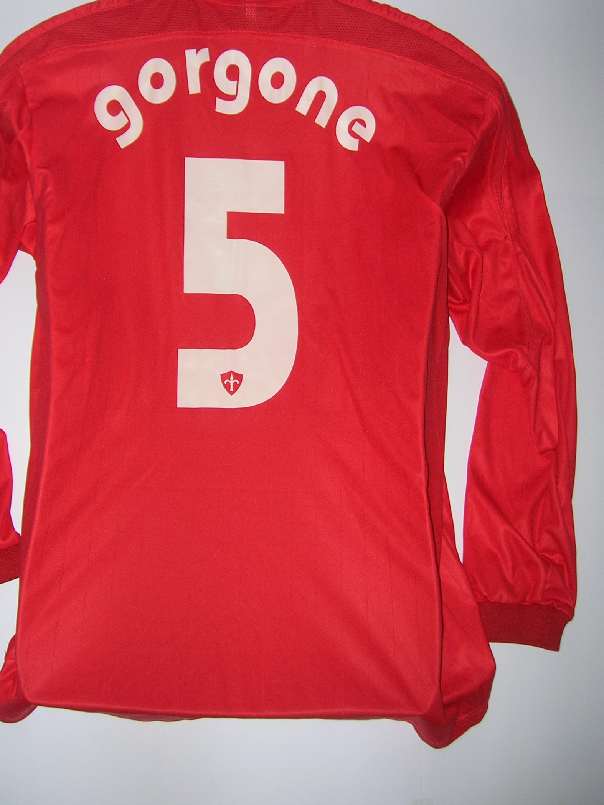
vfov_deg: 44.5
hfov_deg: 34.2
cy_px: 317
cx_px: 239
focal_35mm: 42
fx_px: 977
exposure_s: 1/60.1
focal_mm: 5.7
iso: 50
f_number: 2.9
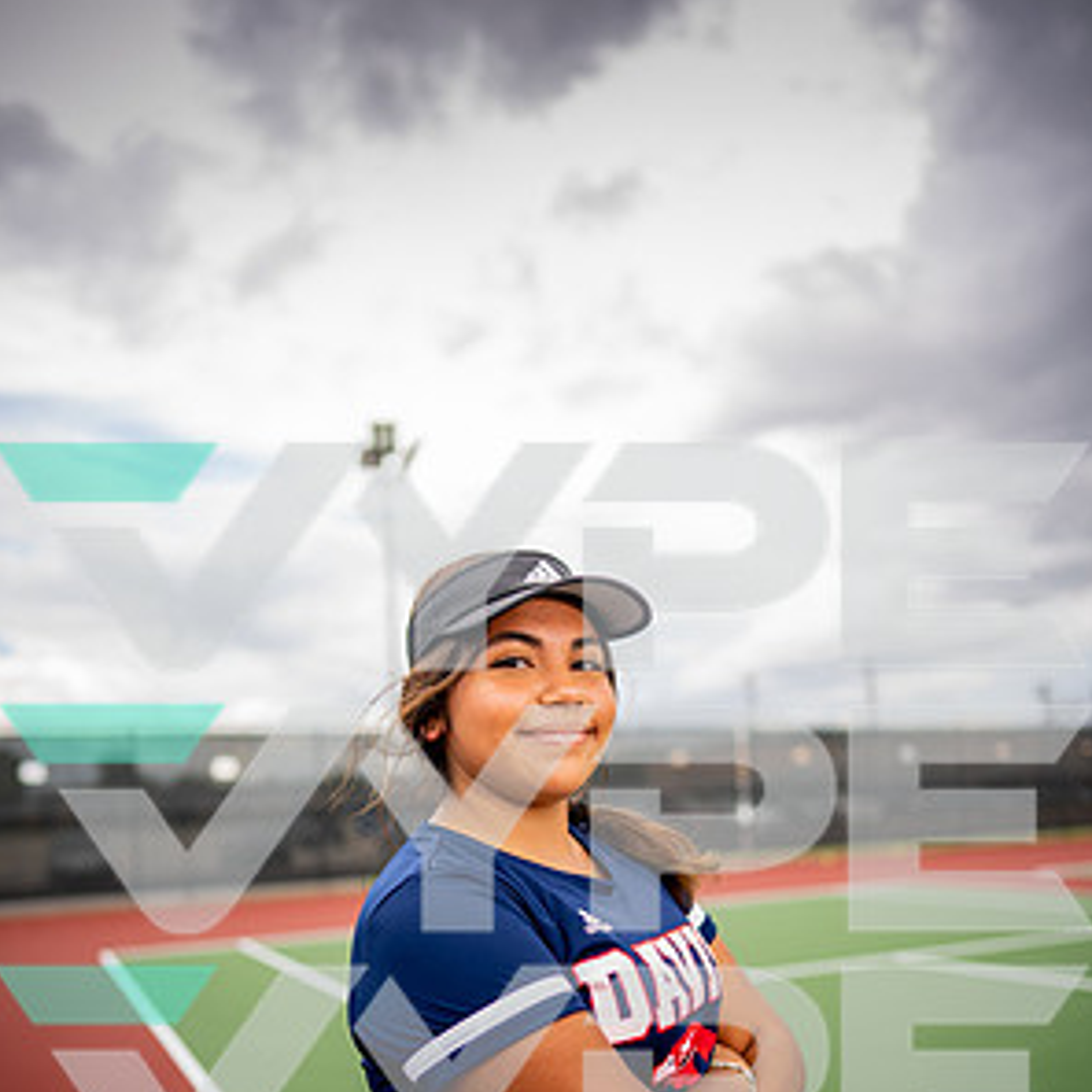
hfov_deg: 52.5
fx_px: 1106
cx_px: 548
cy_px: 819
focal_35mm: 31
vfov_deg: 50.4
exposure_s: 1/1250
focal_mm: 24
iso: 50
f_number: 1.4
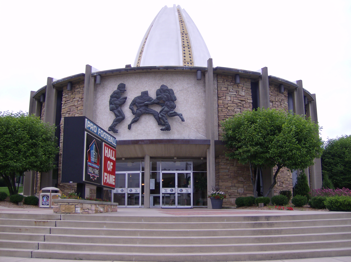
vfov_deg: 39.5
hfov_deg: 51.5
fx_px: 364
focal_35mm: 36
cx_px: 176
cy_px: 131
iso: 100
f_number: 2.8
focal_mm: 6
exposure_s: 1/232
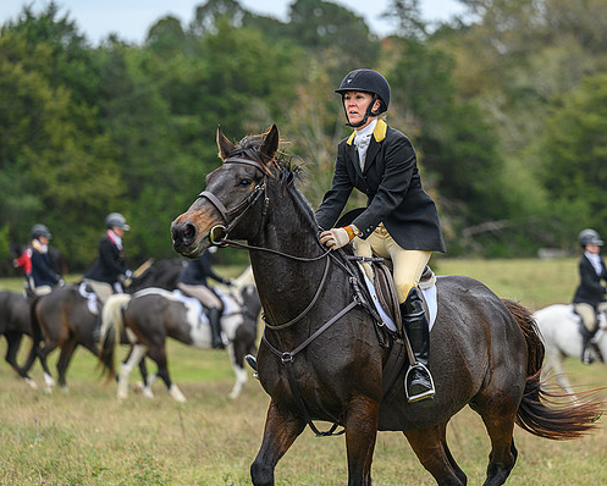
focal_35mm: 185
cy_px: 239
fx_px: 3325
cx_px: 374
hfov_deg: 10.4
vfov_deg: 8.4
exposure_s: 1/640
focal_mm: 140
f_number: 3.2
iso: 500
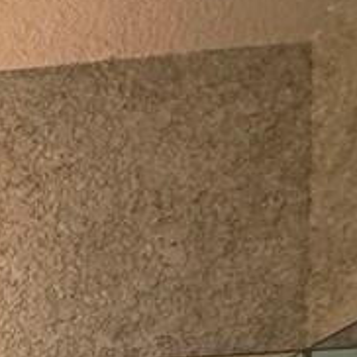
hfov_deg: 10.6
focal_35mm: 109
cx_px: -740
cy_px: 881
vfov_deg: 12.3
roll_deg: +0.4
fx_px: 1272
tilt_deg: -2.7
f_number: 2.2
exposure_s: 1/60
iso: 160
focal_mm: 2.22
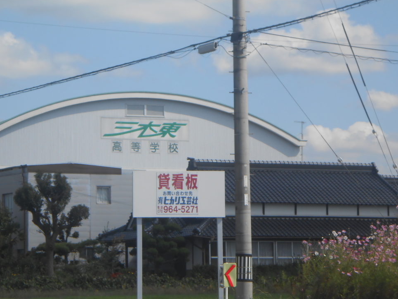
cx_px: 169
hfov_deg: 13.3
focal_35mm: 148
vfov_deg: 10.0
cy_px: 160
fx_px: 1702
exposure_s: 1/500
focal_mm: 21.2
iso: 80
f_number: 5.5
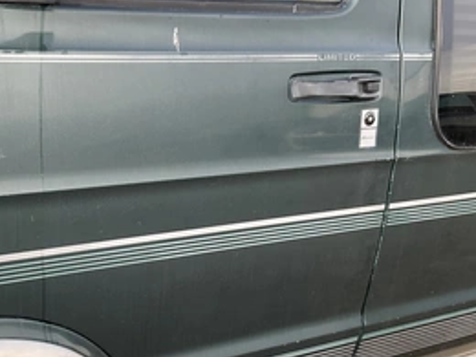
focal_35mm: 43
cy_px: 207
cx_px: 161
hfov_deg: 43.3
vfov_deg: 33.5
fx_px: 591
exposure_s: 1/168
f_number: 1.8
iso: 20
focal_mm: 3
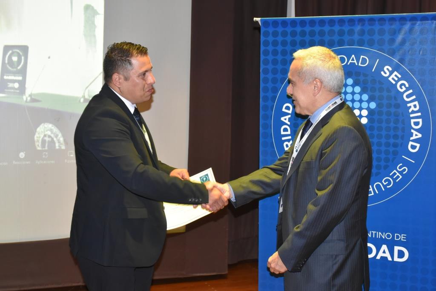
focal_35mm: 52
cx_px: 218
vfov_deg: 25.8
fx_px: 636
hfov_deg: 37.8
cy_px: 146
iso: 3200
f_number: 7.1
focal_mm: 35
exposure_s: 1/60
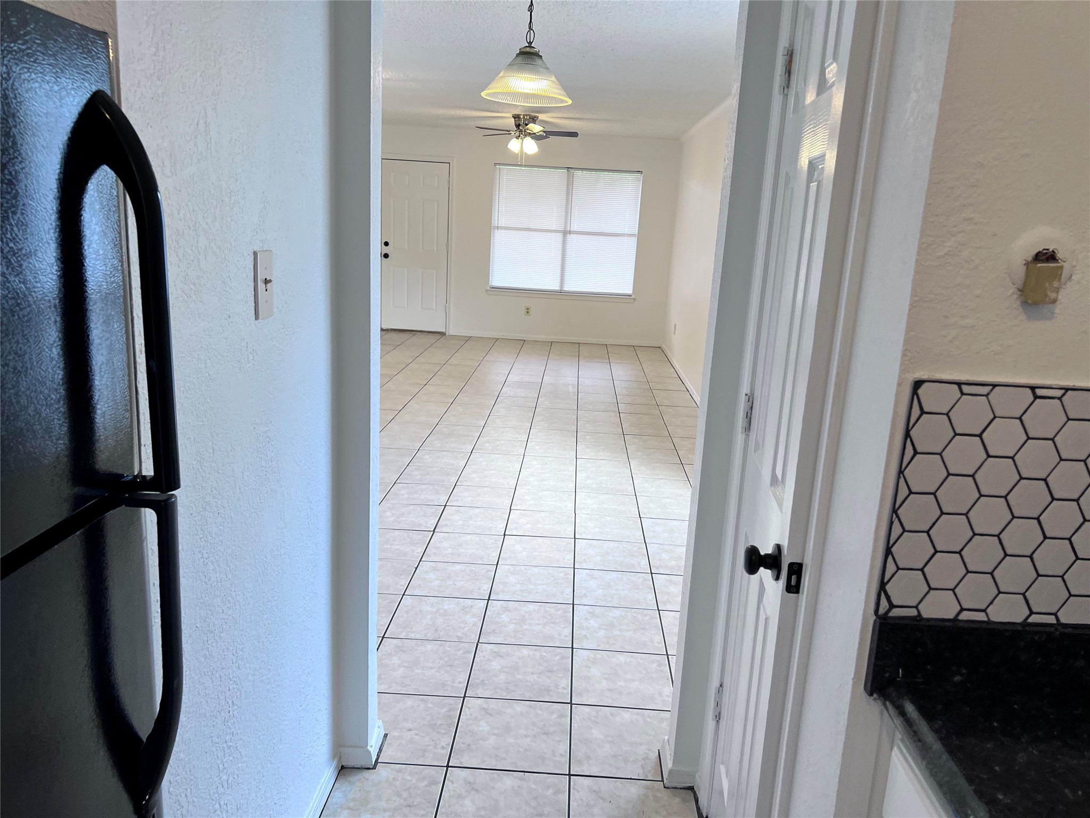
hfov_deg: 67.3
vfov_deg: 53.1
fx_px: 819
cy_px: 409
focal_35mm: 26
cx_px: 545
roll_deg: -5.0
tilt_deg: -15.3
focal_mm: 5.7
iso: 80
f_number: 1.5
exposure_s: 1/120
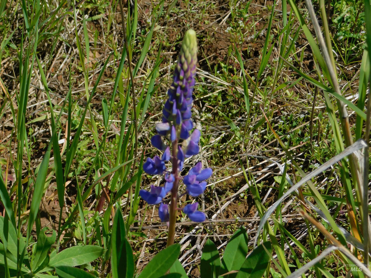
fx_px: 975
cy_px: 139
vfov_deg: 16.2
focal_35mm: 91
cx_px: 186
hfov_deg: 21.5
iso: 125
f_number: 4.5
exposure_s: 1/800
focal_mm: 16.1
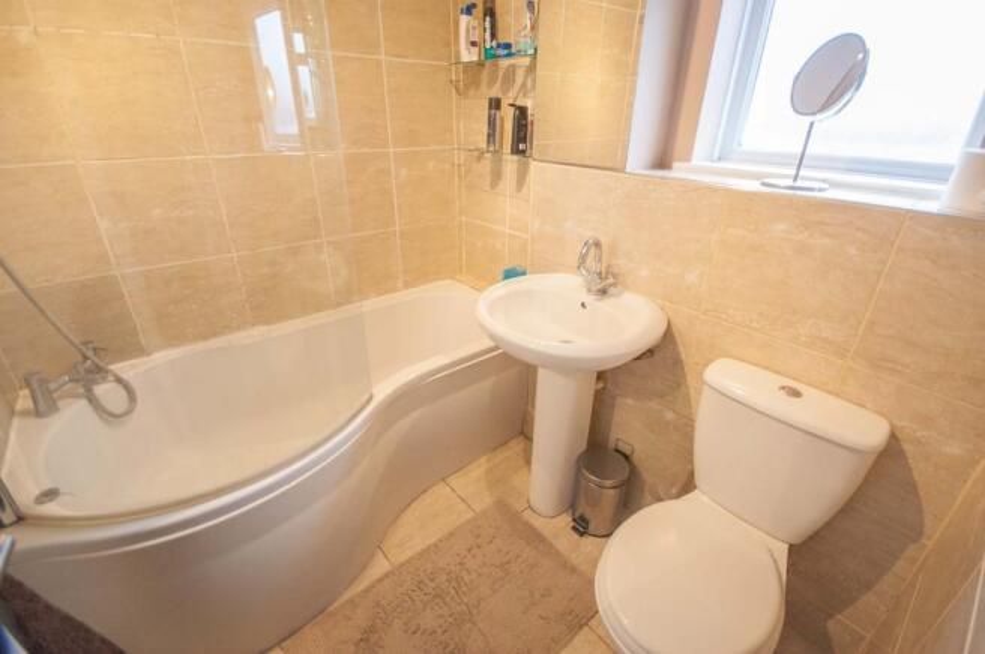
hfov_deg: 100.4
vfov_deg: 77.2
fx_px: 410
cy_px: 327
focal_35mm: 15
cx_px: 492
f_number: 4
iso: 720
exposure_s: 1/30
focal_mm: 10
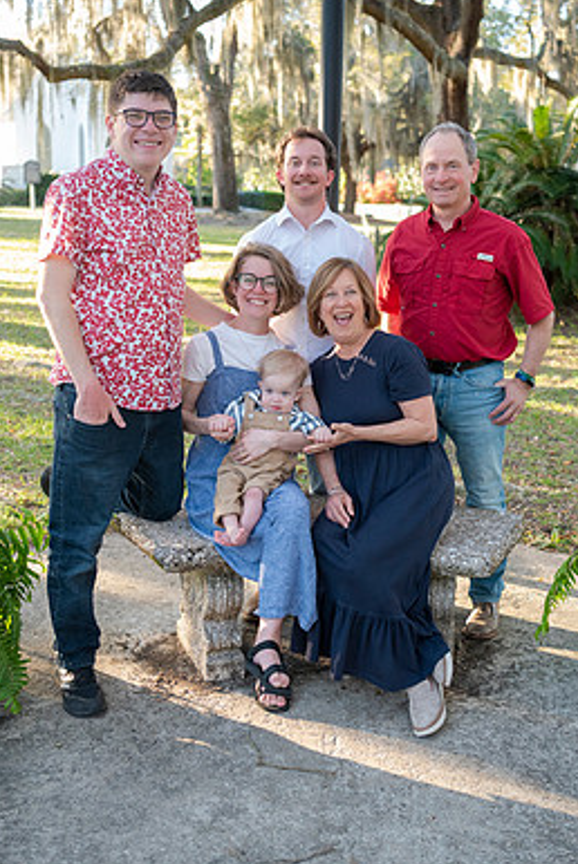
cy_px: 398
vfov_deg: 46.3
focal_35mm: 42
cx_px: 315
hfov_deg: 31.9
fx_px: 1010
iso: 1250
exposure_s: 1/500
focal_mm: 36
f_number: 3.2
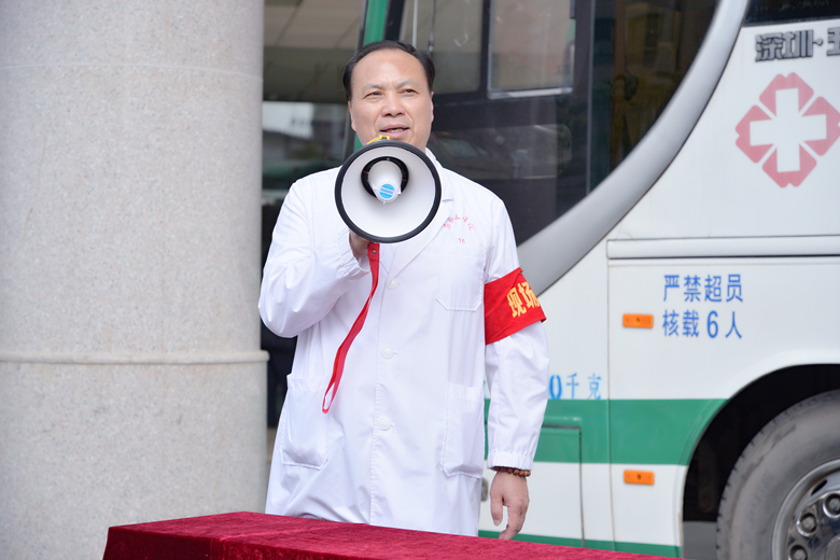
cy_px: 280
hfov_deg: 23.9
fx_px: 1983
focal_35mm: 85
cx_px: 420
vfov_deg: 16.1
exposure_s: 1/1000
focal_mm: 85
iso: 500
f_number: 4.5
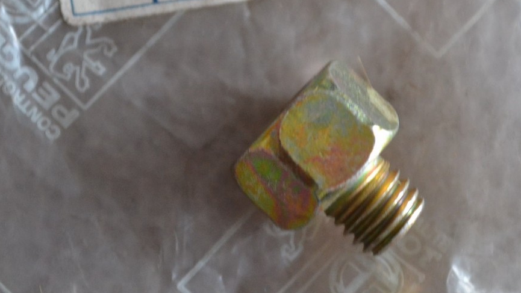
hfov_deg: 15.9
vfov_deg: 9.0
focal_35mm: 135
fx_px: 1863
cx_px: 221
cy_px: 113
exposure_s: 1/60
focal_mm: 55
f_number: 5.6
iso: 1800
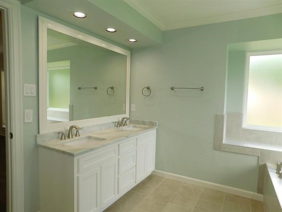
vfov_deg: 58.9
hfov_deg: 73.9
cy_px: 106
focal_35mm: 23
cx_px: 141
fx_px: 187
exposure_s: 1/160
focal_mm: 4
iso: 200
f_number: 3
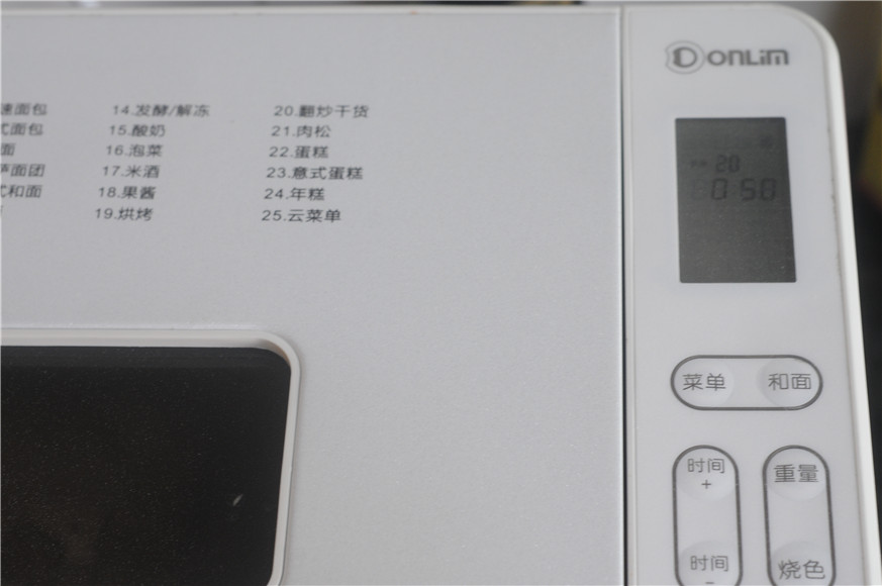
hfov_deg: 27.0
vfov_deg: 18.1
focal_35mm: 75
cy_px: 293
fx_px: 1835
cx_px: 441
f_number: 4.5
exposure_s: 1/15
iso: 560
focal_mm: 50
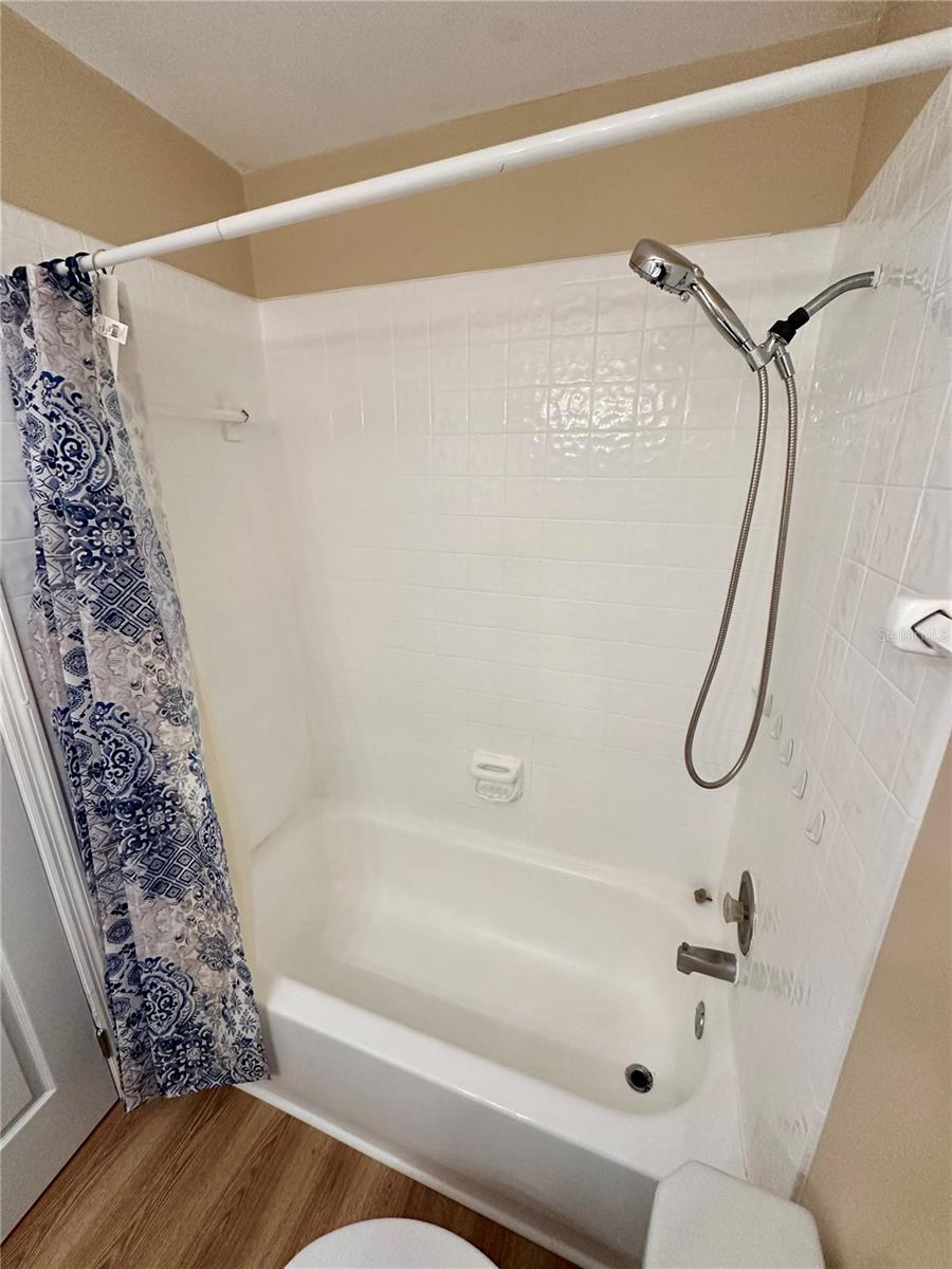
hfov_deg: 85.7
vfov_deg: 102.1
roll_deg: -0.6
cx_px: 476
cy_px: 634
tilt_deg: -18.4
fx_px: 513
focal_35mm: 14
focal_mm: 2.22
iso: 250
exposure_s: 1/120
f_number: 2.2
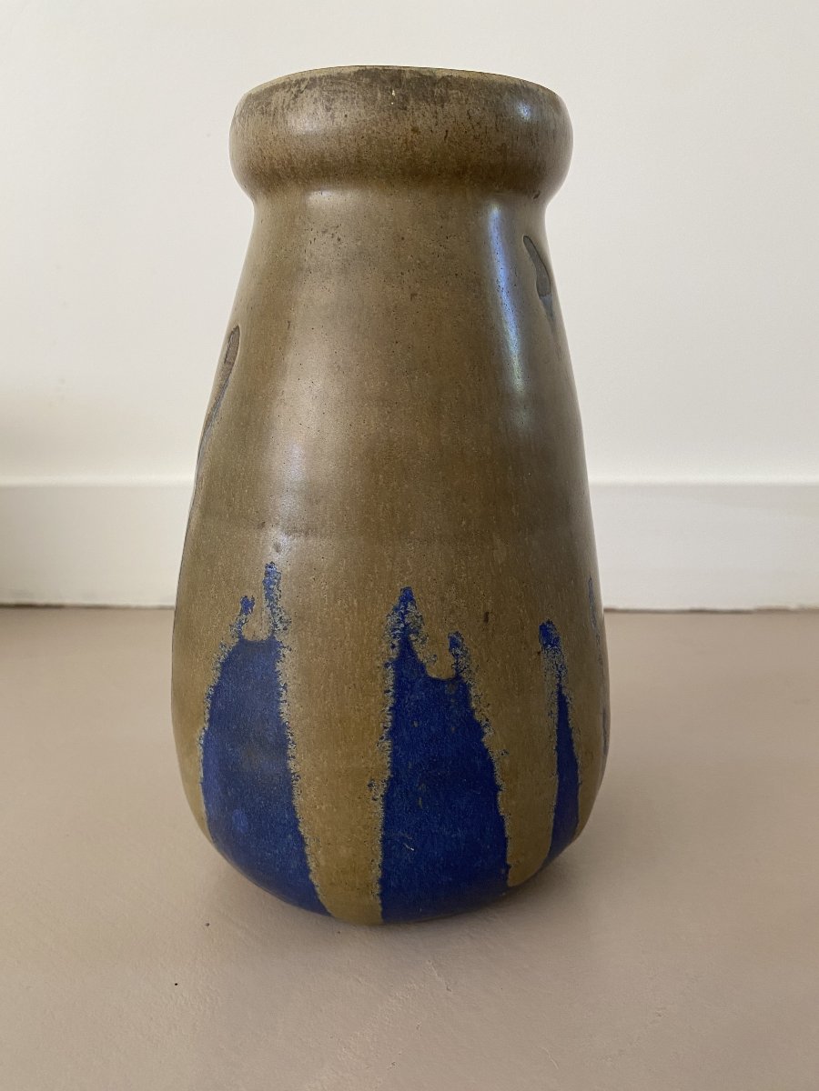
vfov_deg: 67.3
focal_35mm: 26
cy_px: 546
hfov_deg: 53.1
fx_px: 820
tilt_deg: -10.3
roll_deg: +0.6
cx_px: 410
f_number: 1.8
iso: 125
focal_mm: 4.25
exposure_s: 1/65
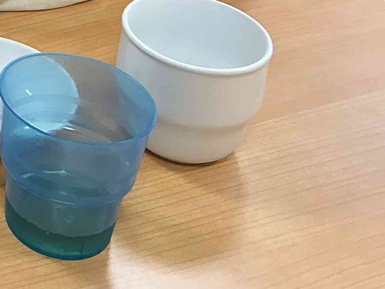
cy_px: -239
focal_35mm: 109
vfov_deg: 12.4
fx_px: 1212
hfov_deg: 15.4
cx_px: -323
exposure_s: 1/50
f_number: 1.8
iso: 32
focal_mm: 3
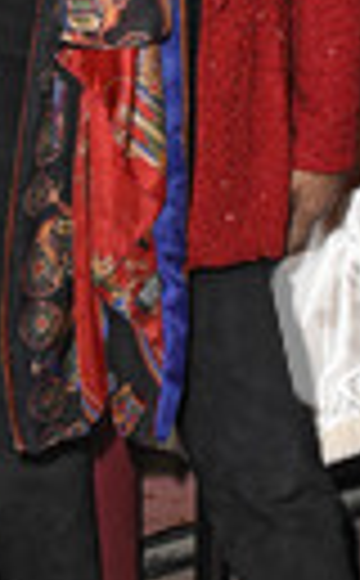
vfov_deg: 21.5
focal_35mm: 95
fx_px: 1500
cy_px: 76
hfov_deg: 13.6
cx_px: 94
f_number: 6.3
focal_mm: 20
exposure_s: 1/100
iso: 3200
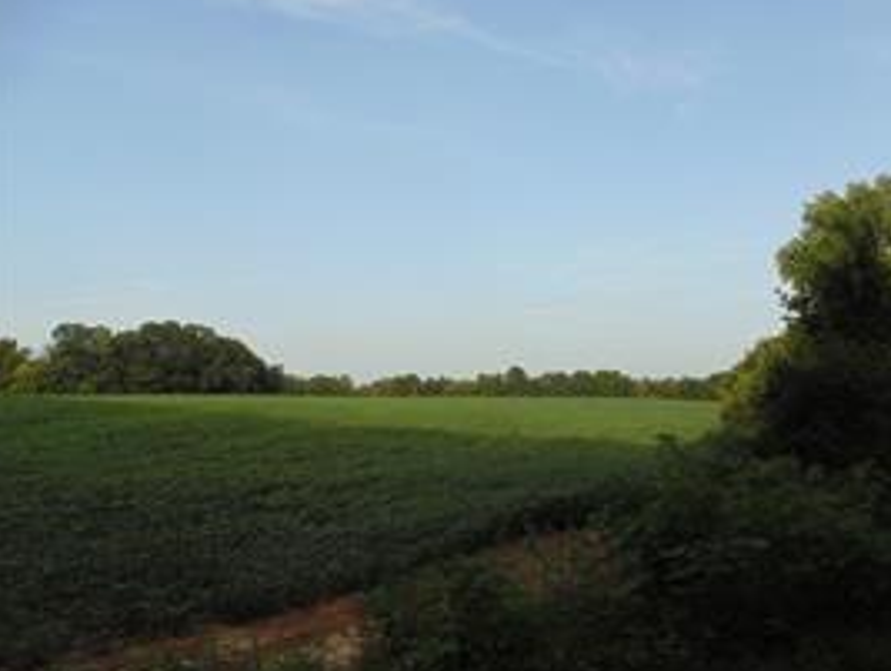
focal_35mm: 28
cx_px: 557
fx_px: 722
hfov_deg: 62.5
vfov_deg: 49.8
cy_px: 371
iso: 80
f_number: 3.1
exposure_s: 1/500
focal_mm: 4
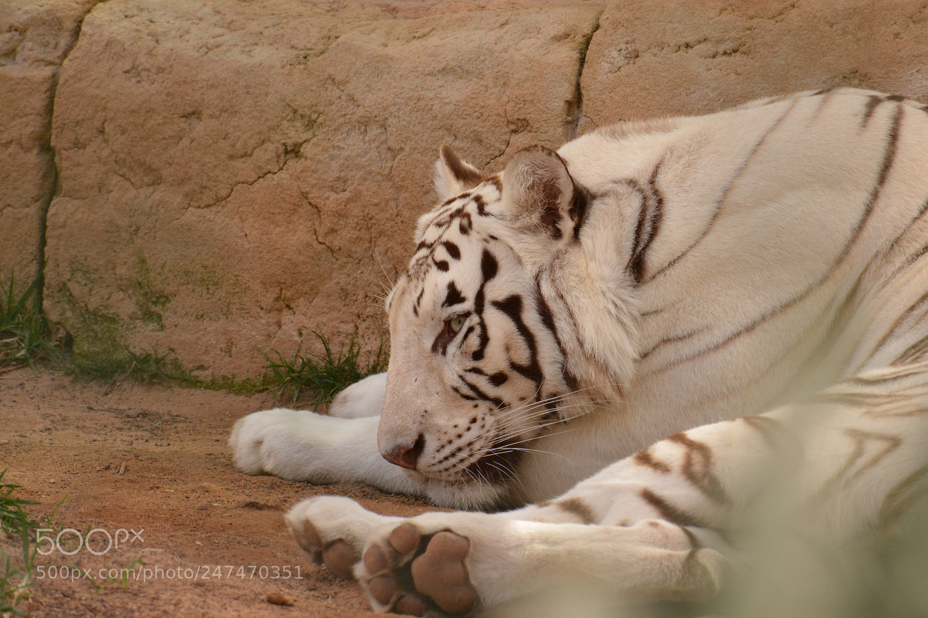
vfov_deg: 4.7
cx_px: 464
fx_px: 7538
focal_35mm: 292
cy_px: 309
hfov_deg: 7.0
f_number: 10
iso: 800
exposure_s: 1/320
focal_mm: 195
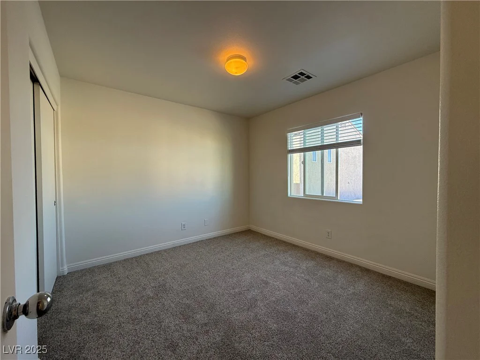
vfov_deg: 85.7
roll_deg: +0.4
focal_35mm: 14
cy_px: 180
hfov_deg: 102.1
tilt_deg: -1.0
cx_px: 240
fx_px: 194
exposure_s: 1/120
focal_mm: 2.22
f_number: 2.2
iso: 100
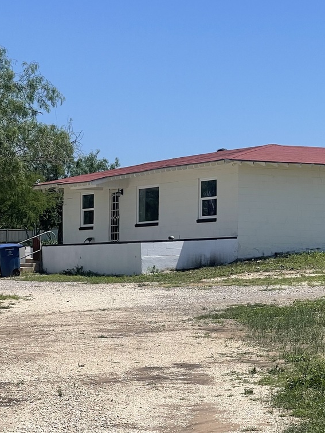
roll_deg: -0.7
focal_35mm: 122
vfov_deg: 16.1
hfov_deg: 12.1
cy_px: 299
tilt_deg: -0.2
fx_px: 1526
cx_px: 237
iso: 20
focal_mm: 7.5
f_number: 2.2
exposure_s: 1/1845
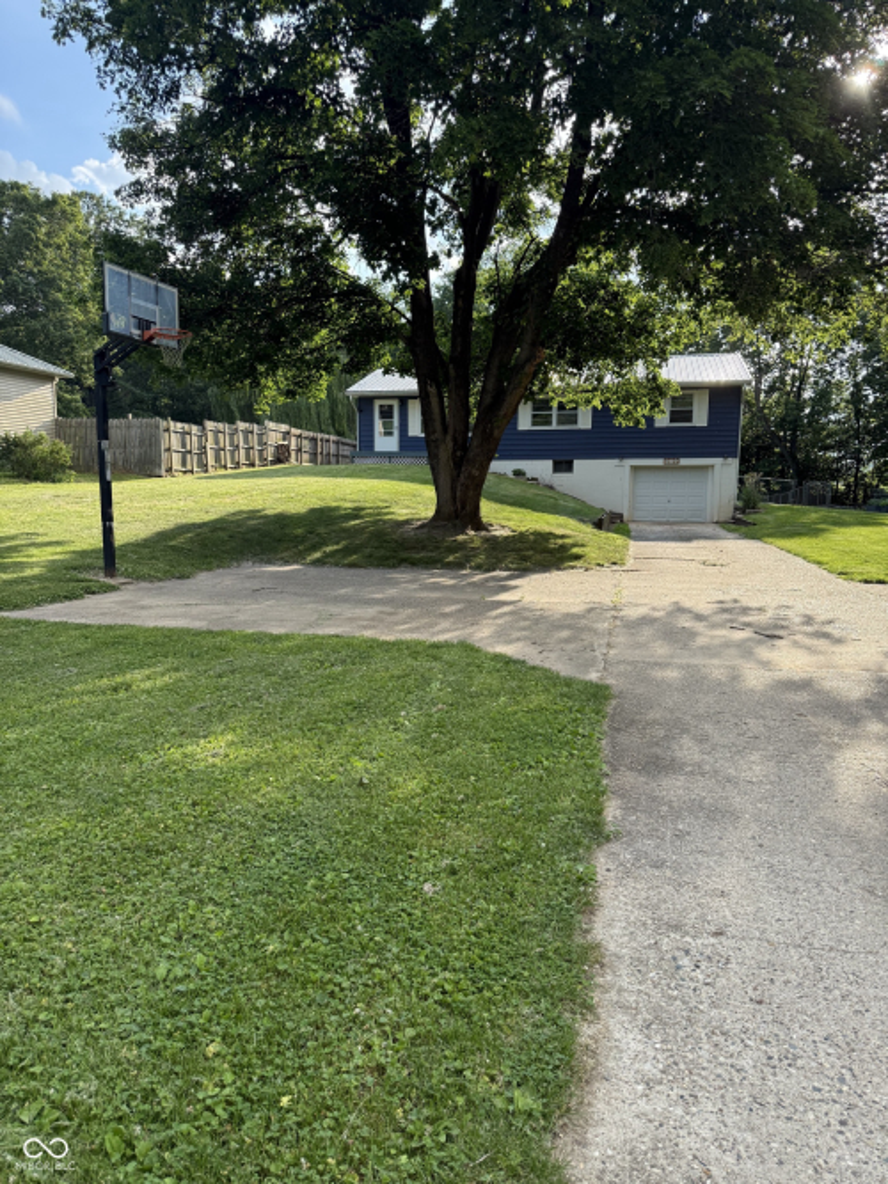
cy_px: 592
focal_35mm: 24
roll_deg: -0.6
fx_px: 821
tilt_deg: -5.7
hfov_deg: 56.8
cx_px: 444
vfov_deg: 71.6
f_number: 1.78
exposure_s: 1/1522
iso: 100
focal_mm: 6.76
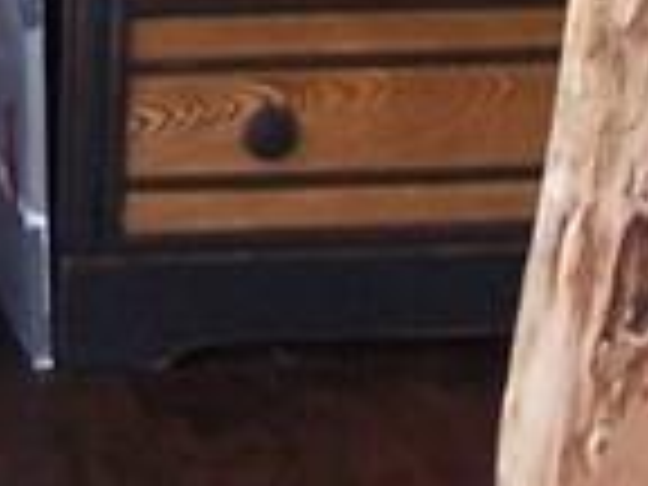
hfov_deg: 7.3
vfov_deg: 5.3
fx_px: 5073
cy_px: -734
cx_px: 162
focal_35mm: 271
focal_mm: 6.3
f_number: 2.8
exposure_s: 1/60
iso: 140
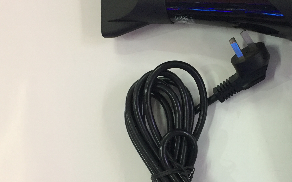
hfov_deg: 37.3
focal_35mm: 53
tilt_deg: -87.9
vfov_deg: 24.4
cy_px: 112
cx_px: 217
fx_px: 422
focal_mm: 4.15
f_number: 2.2
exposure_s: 1/33
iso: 160
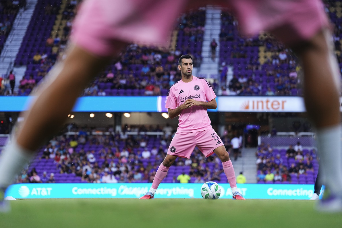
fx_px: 1206
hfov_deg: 16.1
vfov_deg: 10.8
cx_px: 170
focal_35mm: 127
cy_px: 114
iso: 1600
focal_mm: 126
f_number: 2.8
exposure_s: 1/1250
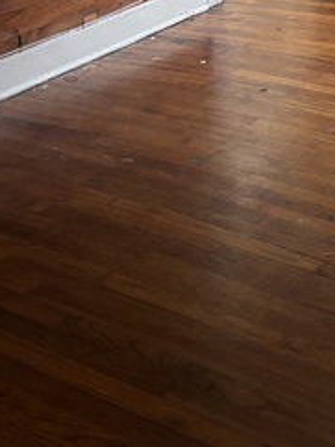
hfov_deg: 19.1
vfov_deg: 24.8
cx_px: 422
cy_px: -68
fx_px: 928
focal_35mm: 72
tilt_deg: -12.8
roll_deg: +0.7
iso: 320
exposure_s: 1/60
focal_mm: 5.96
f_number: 1.6
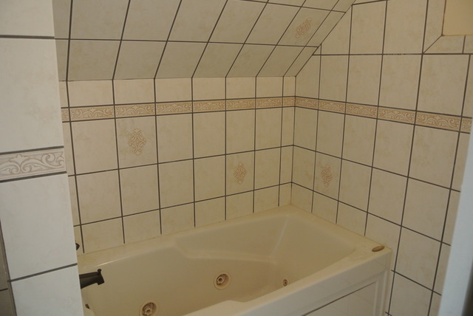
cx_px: 236
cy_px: 158
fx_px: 355
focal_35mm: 27
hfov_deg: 67.3
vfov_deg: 48.0
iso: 450
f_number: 3.5
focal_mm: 10
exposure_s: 1/60
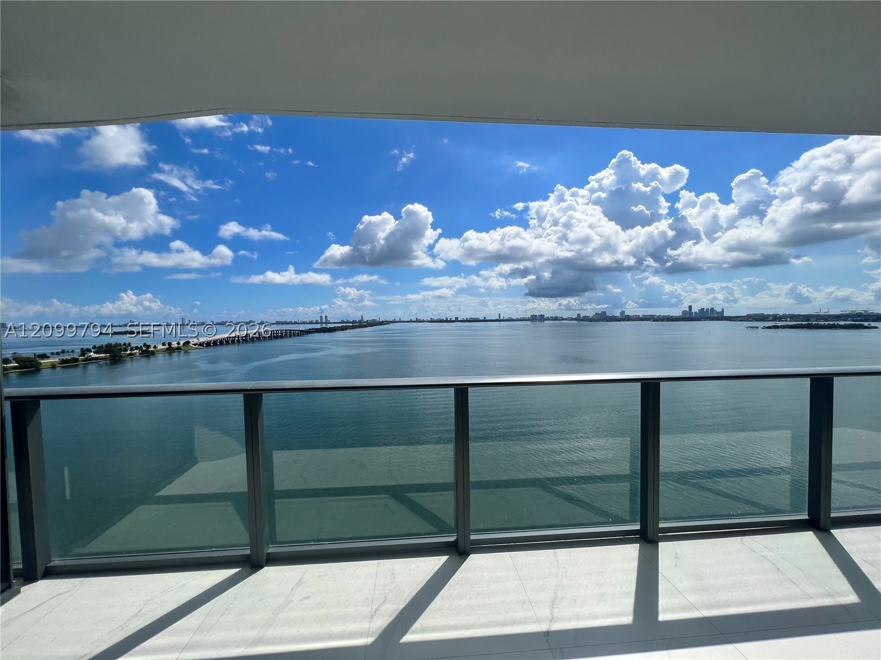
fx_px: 331
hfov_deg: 106.2
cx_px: 440
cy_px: 330
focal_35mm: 13
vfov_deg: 89.9
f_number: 1.8
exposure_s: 1/4785
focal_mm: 1.57
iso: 40
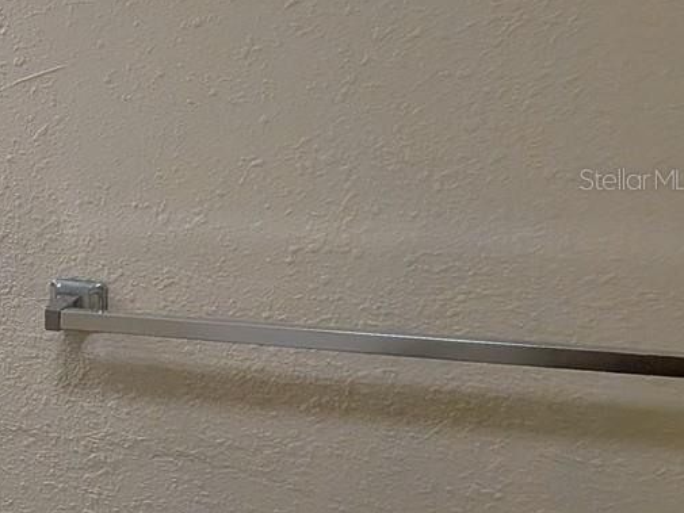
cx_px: -377
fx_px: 1502
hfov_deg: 21.2
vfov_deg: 19.3
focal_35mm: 76
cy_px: 179
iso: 28
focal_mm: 4.53
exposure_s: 1/2421
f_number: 1.7
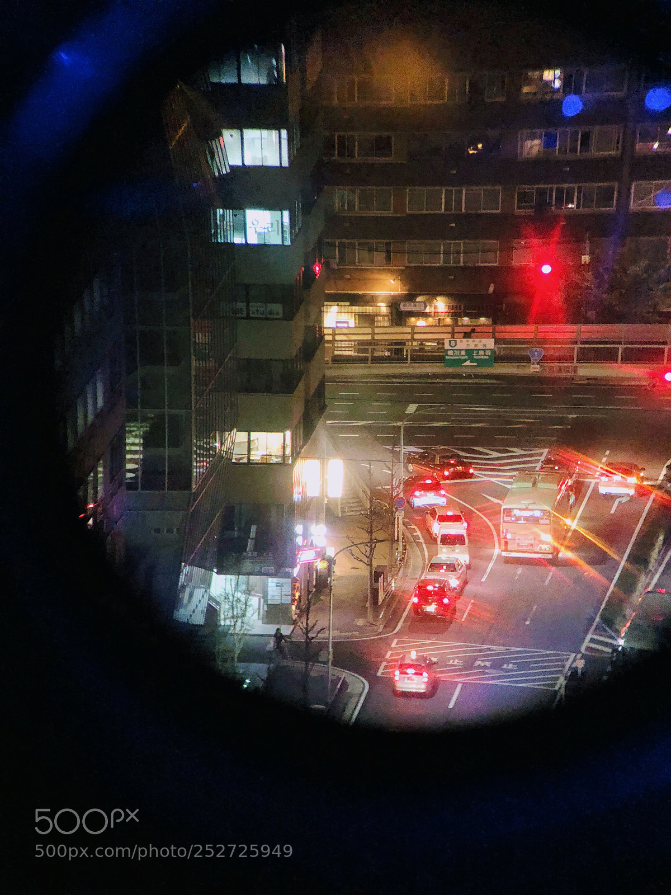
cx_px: 336
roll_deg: +1.2
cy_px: 448
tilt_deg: -17.7
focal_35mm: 28
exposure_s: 1/4
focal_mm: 4
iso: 100
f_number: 1.8
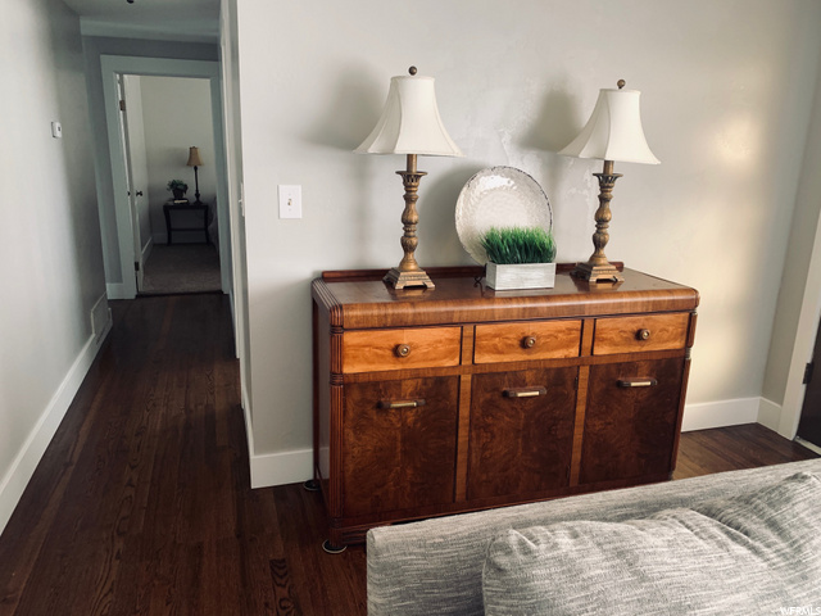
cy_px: 308
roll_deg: -0.9
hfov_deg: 67.3
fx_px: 617
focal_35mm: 26
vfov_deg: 53.1
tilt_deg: -15.0
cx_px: 410
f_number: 1.8
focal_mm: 4.25
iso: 200
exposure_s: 1/60
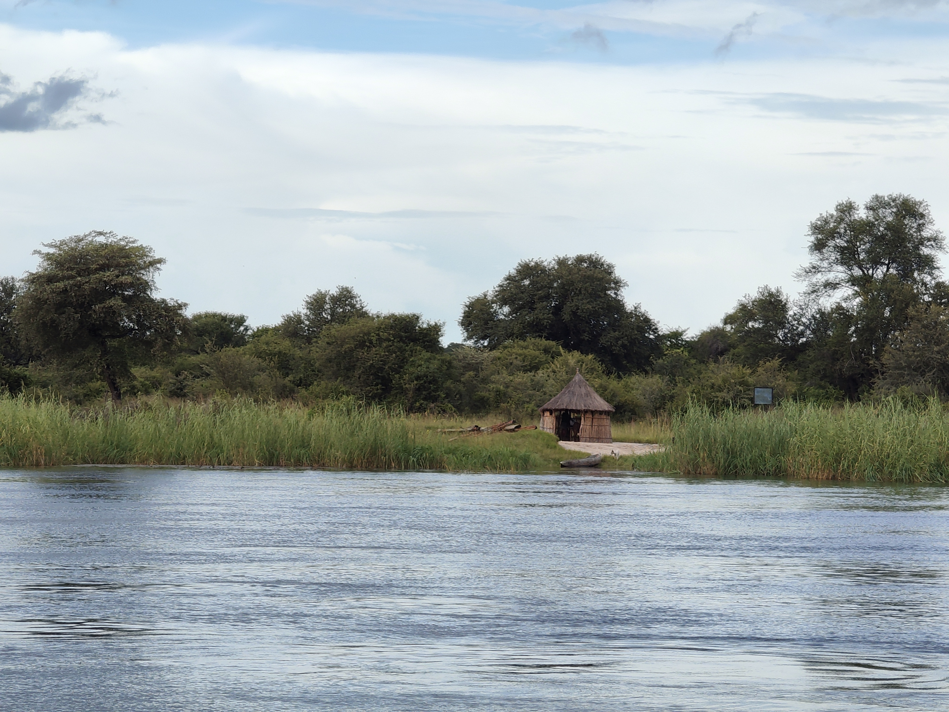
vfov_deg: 10.6
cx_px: 474
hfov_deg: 14.1
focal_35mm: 140
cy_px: 356
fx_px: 3838
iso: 50
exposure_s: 1/405
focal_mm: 13.3
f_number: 2.55
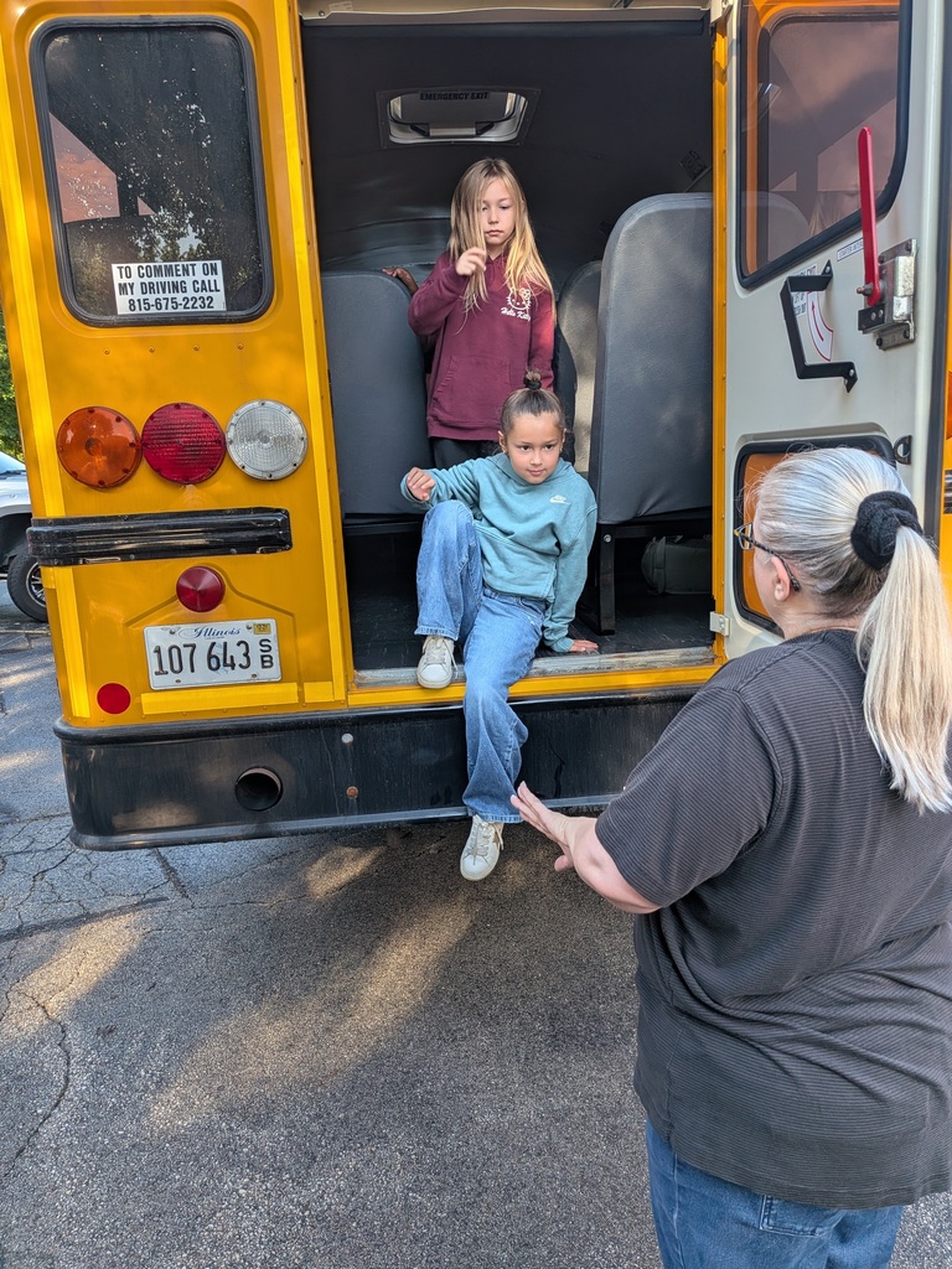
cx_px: 476
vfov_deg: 71.6
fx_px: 880
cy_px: 634
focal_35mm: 24
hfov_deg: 56.8
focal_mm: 4.53
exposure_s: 1/218
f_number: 1.7
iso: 46
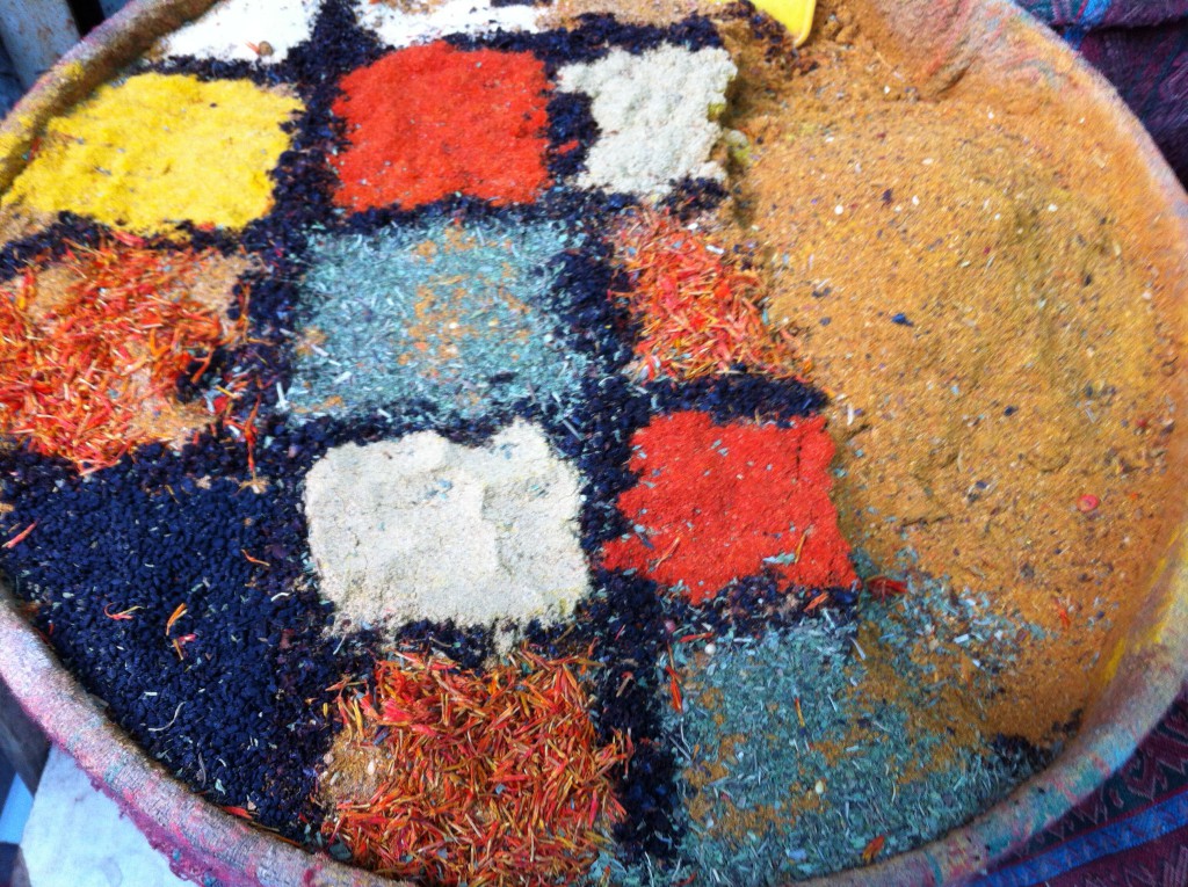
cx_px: 594
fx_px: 1199
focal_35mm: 35
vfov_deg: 40.6
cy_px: 444
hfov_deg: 52.7
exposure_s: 1/20
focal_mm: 3.85
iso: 80
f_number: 2.8
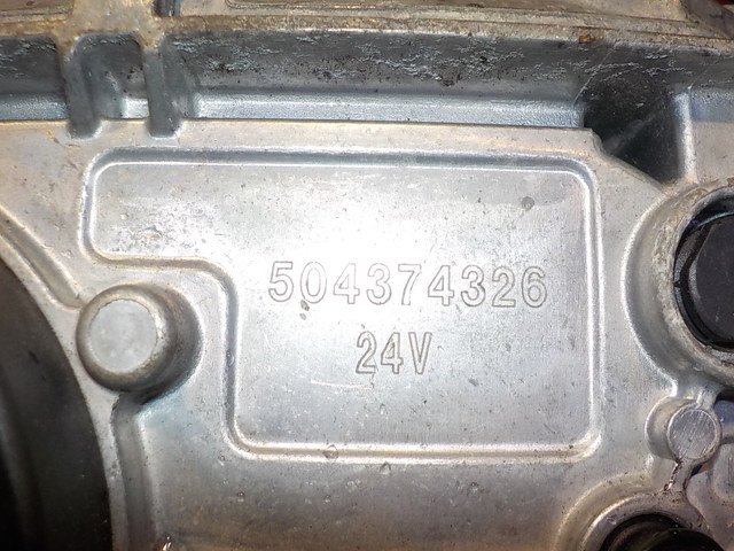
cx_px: 367
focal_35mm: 30
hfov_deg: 60.0
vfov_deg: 46.8
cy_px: 276
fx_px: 636
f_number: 3.3
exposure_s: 1/30
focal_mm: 4.1
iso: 140
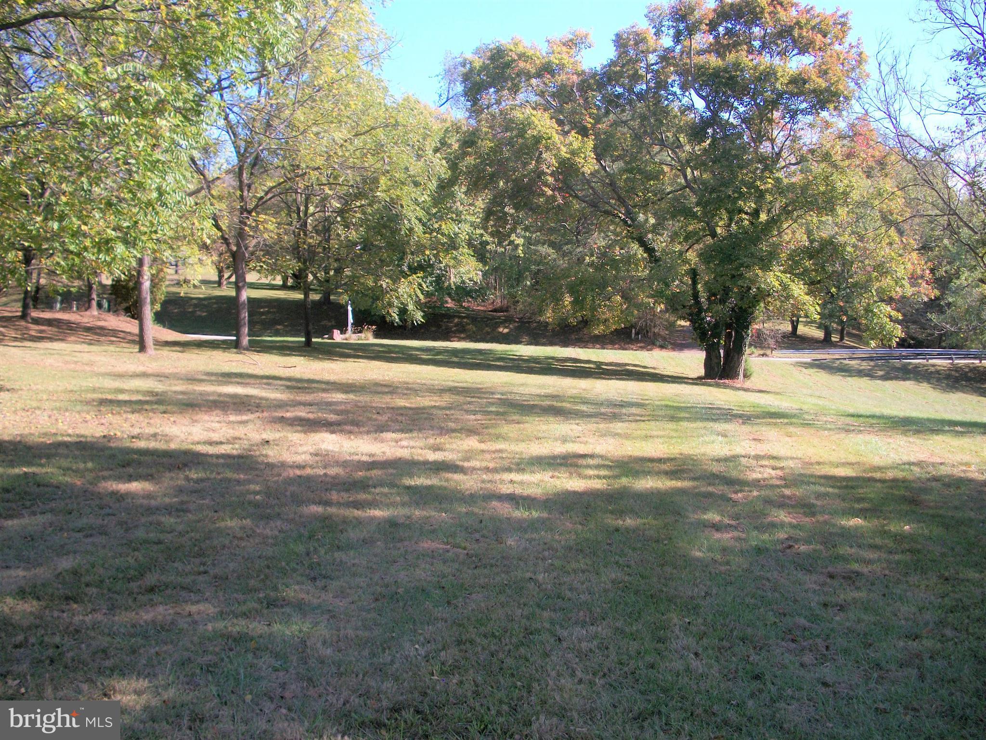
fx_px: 997
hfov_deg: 52.6
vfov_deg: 40.7
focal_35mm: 35
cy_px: 370
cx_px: 493
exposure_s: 1/320
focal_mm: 6.3
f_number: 3.1
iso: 80
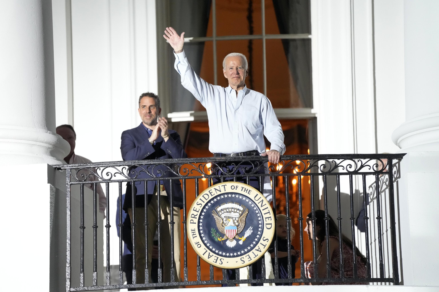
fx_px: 2439
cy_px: 146
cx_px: 220
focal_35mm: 200
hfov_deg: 10.3
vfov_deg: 6.9
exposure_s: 1/160
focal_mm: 200
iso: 5000
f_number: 2.8
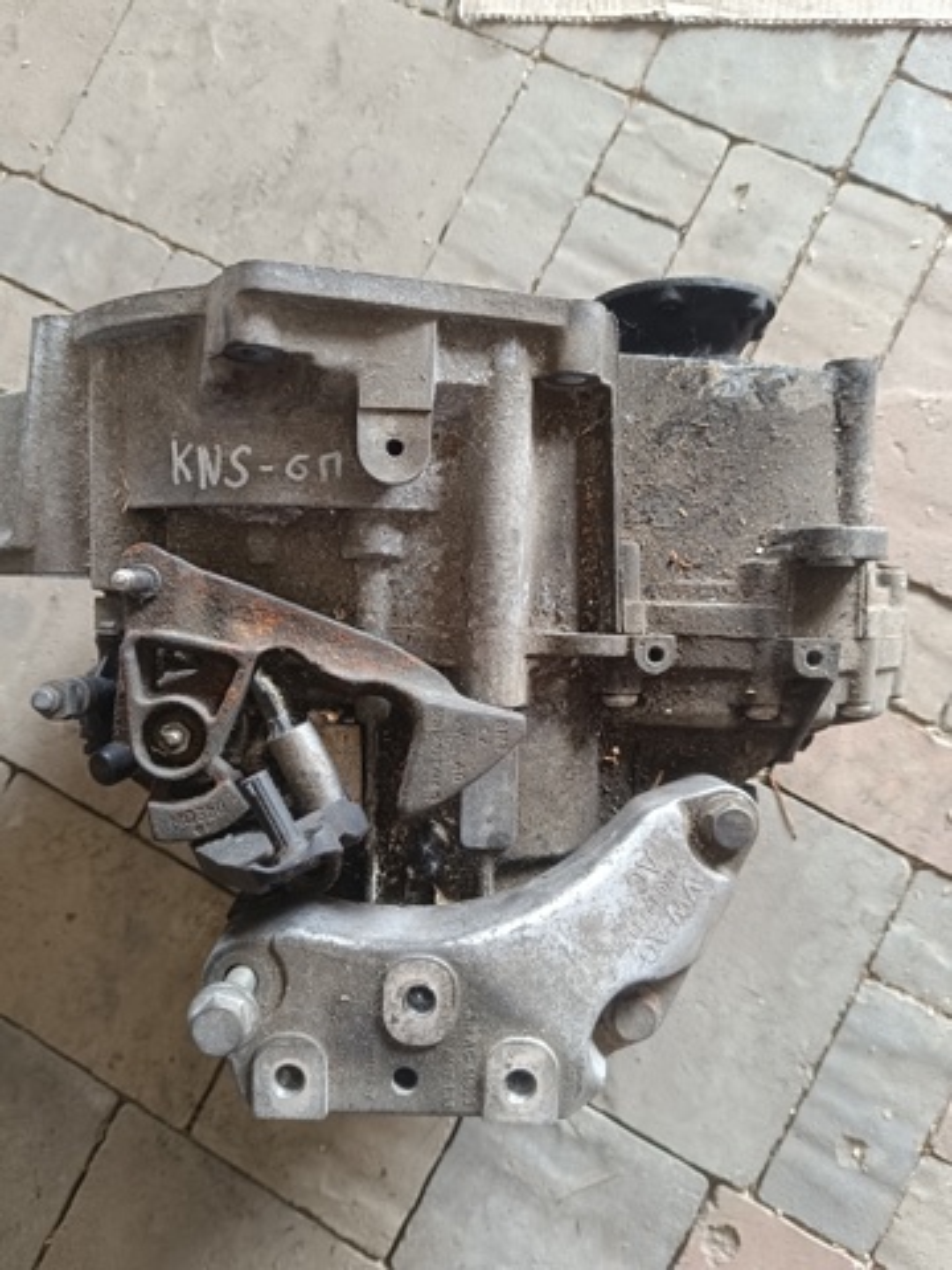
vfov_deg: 71.6
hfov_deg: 56.8
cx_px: 476
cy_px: 635
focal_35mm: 24
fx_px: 880
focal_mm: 5.59
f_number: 1.88
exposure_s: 1/50.1
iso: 536
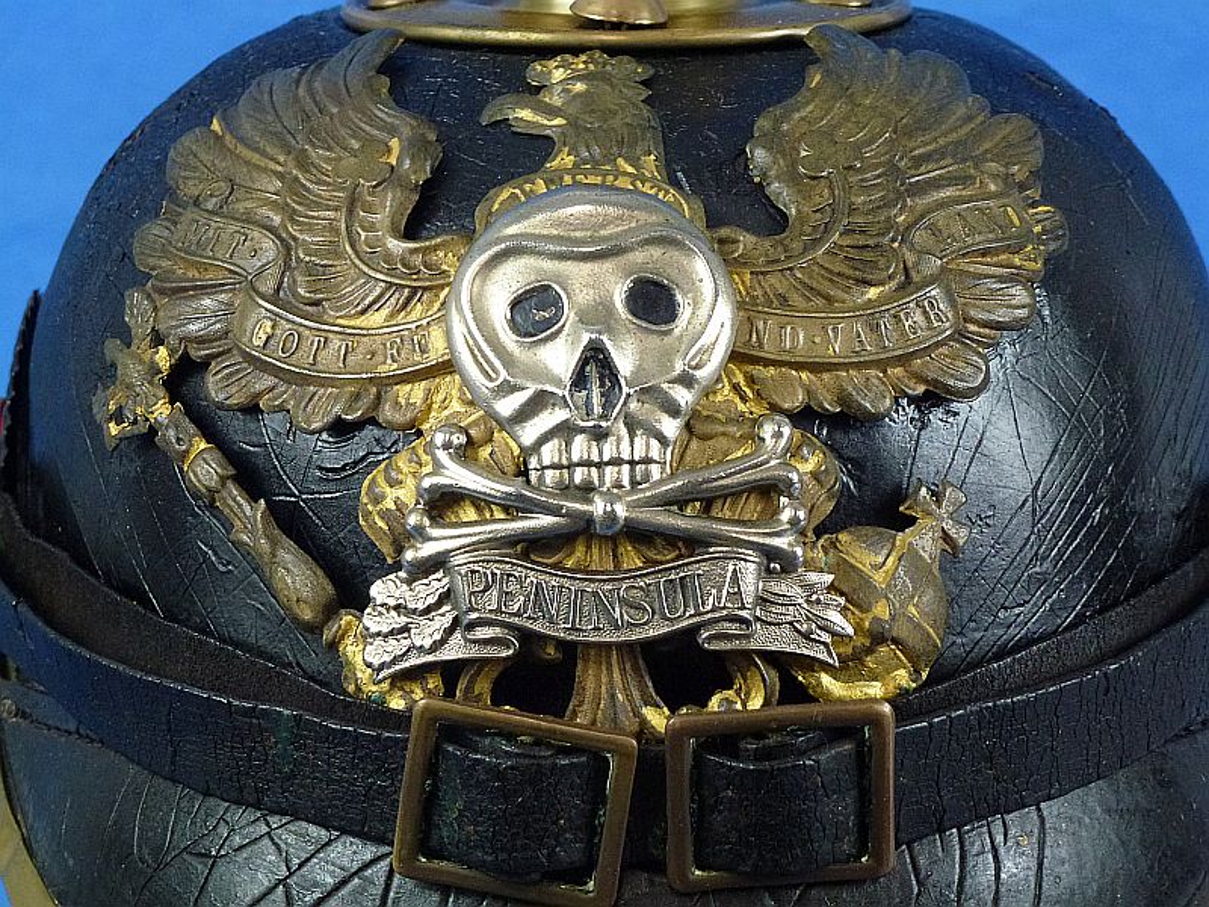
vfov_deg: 12.2
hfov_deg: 16.3
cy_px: 454
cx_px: 604
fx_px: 4226
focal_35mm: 121
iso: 400
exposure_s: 1/60
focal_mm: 21.7
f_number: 5.1
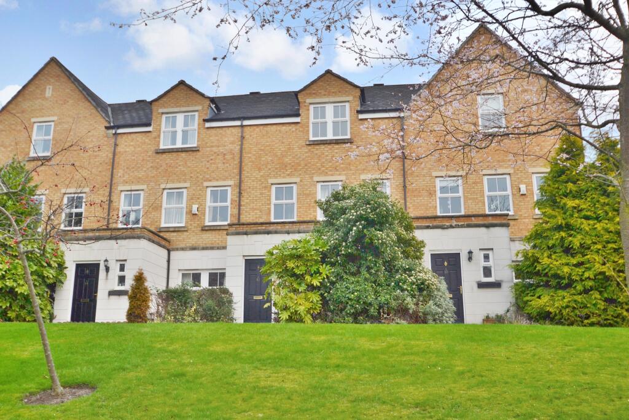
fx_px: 550
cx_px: 314
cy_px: 210
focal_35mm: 32
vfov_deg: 41.7
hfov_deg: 59.5
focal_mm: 21
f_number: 4.5
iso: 100
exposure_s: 1/125
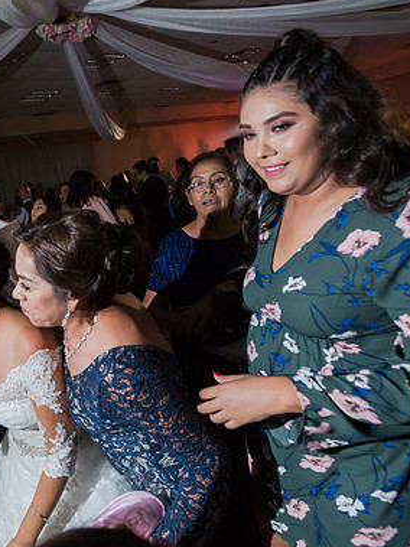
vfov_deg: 69.4
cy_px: 275
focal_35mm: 25
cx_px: 56
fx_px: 395
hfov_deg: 50.0
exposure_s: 1/100
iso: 1600
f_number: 3.5
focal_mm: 17
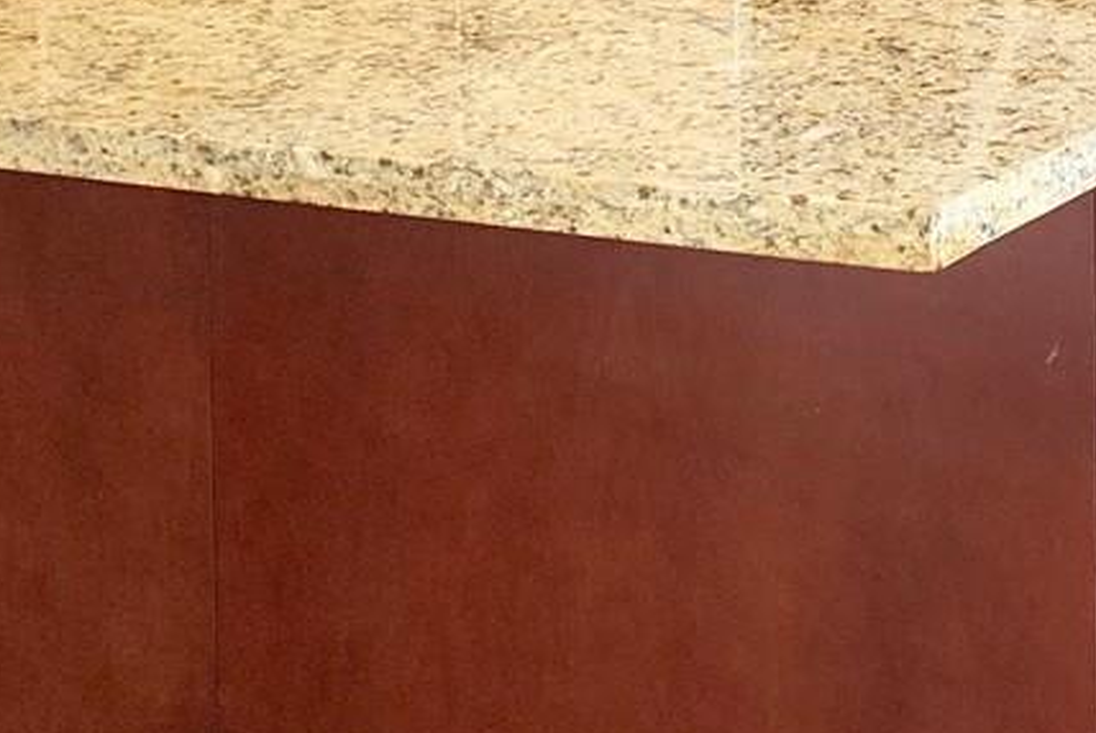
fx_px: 3077
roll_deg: +0.2
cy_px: -525
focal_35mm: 101
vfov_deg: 12.5
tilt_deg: -1.6
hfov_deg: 19.0
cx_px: 1352
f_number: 1.8
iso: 100
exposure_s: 1/74
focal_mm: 4.25
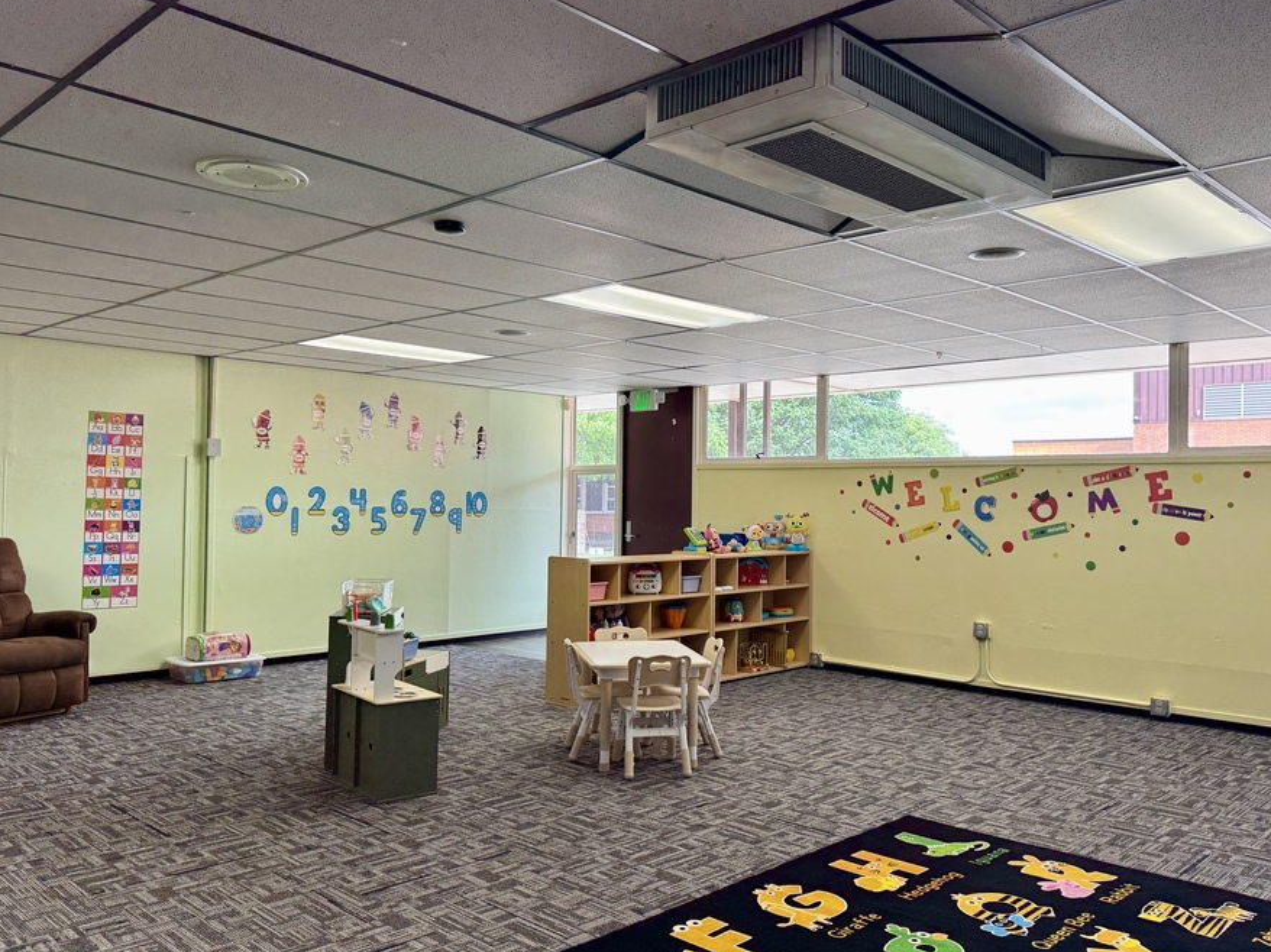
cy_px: 476
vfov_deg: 49.7
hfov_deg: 63.4
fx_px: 1028
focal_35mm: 28
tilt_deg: +0.4
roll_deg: -0.5
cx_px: 670
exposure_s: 1/120
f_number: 1.78
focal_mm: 6.76
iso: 100
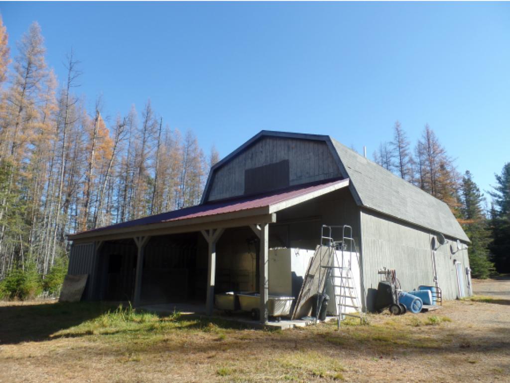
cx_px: 255
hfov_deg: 73.9
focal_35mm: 23
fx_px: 339
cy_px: 192
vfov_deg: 58.9
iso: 80
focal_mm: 4.1
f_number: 3.5
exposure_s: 1/350
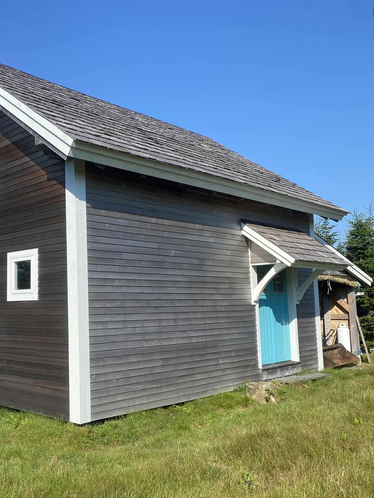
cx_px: 74
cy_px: 251
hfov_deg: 39.1
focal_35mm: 35
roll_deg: +0.5
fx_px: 504
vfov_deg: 52.6
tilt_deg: +5.8
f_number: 1.8
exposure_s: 1/2513
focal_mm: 4.25
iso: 32
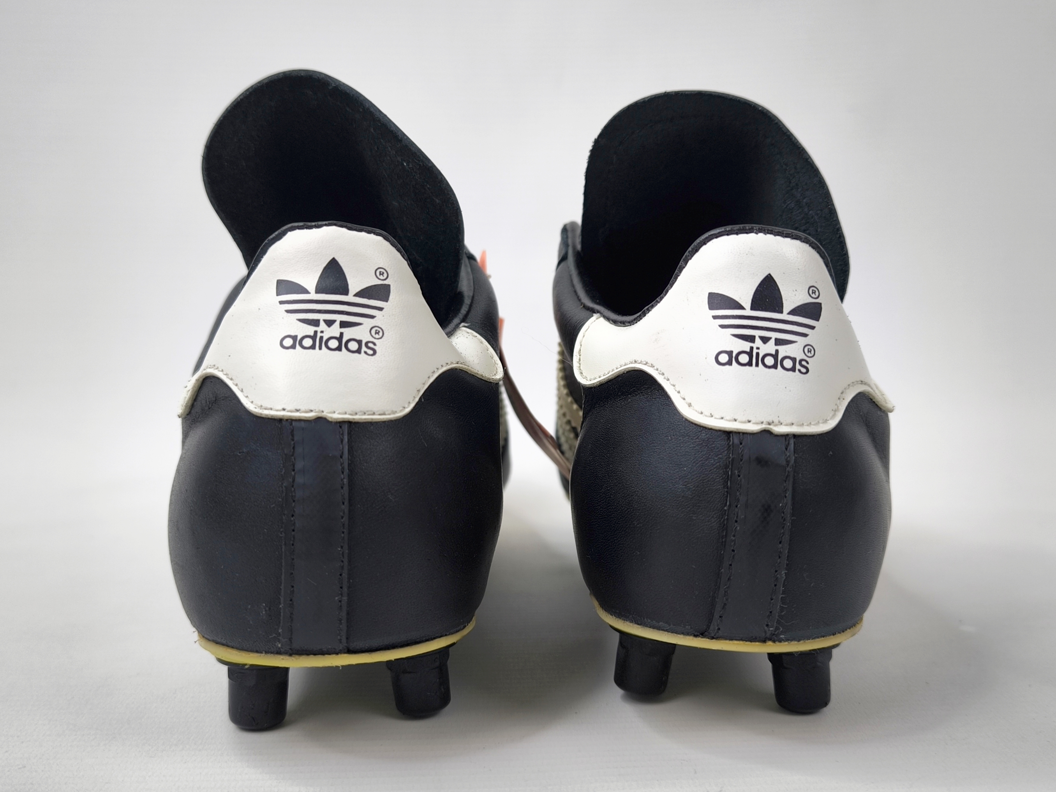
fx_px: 732
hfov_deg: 71.6
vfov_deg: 56.8
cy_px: 396
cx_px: 528
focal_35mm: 24
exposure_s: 1/100
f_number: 1.9
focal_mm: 6.92
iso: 64
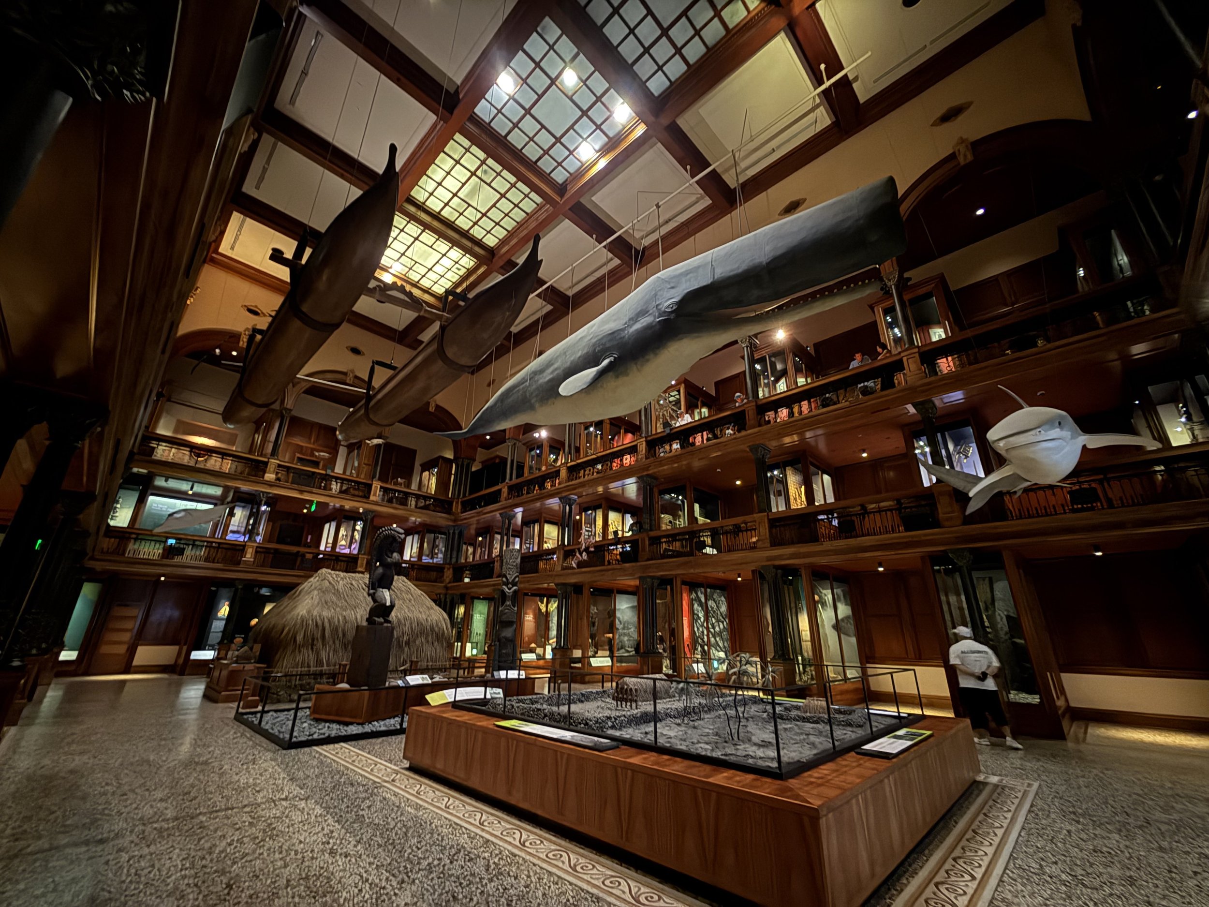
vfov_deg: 85.7
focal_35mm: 14
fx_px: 489
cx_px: 604
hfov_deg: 102.1
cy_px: 454
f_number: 2.2
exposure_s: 1/10
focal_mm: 2.22
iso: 1000
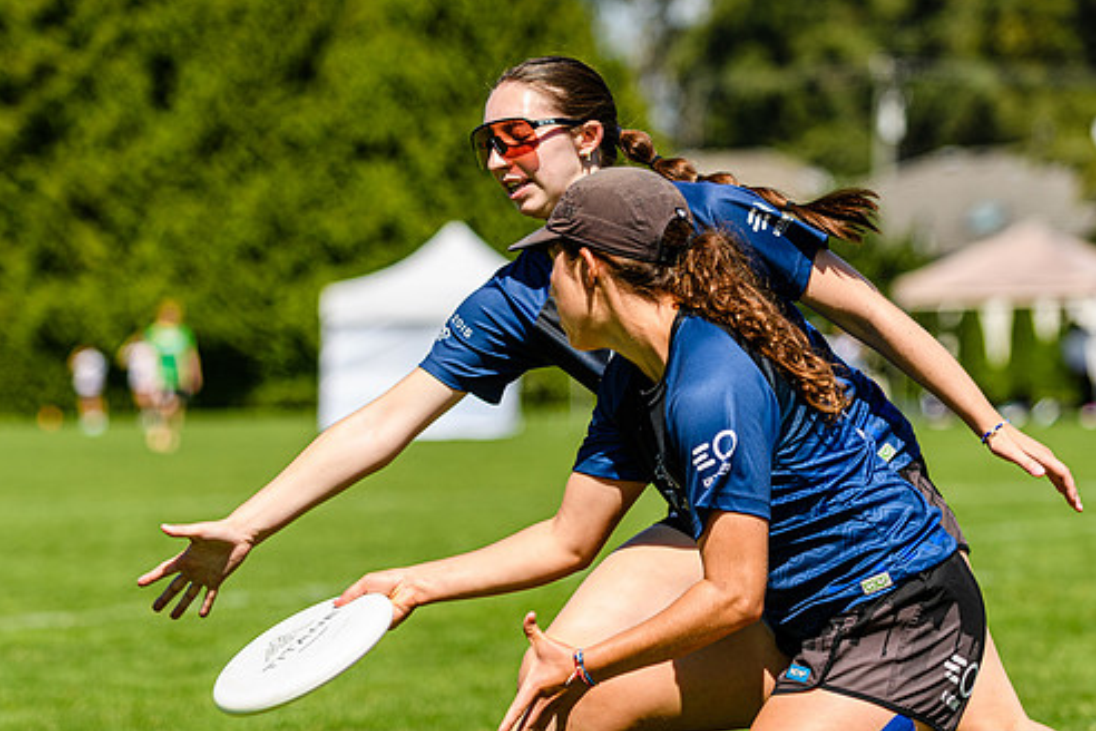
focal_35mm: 205
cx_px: 481
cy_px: 416
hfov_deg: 10.0
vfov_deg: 6.7
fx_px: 6241
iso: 100
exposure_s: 1/1250
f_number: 3.2
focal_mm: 116
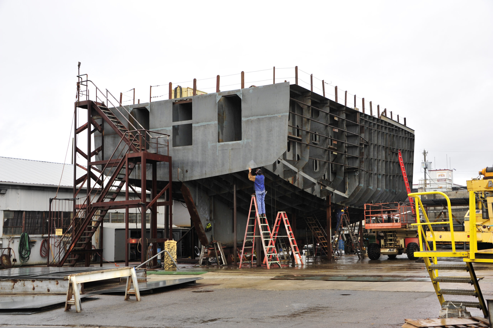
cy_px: 164
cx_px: 246
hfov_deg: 43.6
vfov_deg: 29.8
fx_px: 616
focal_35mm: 45
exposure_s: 1/100
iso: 500
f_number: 8
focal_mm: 45
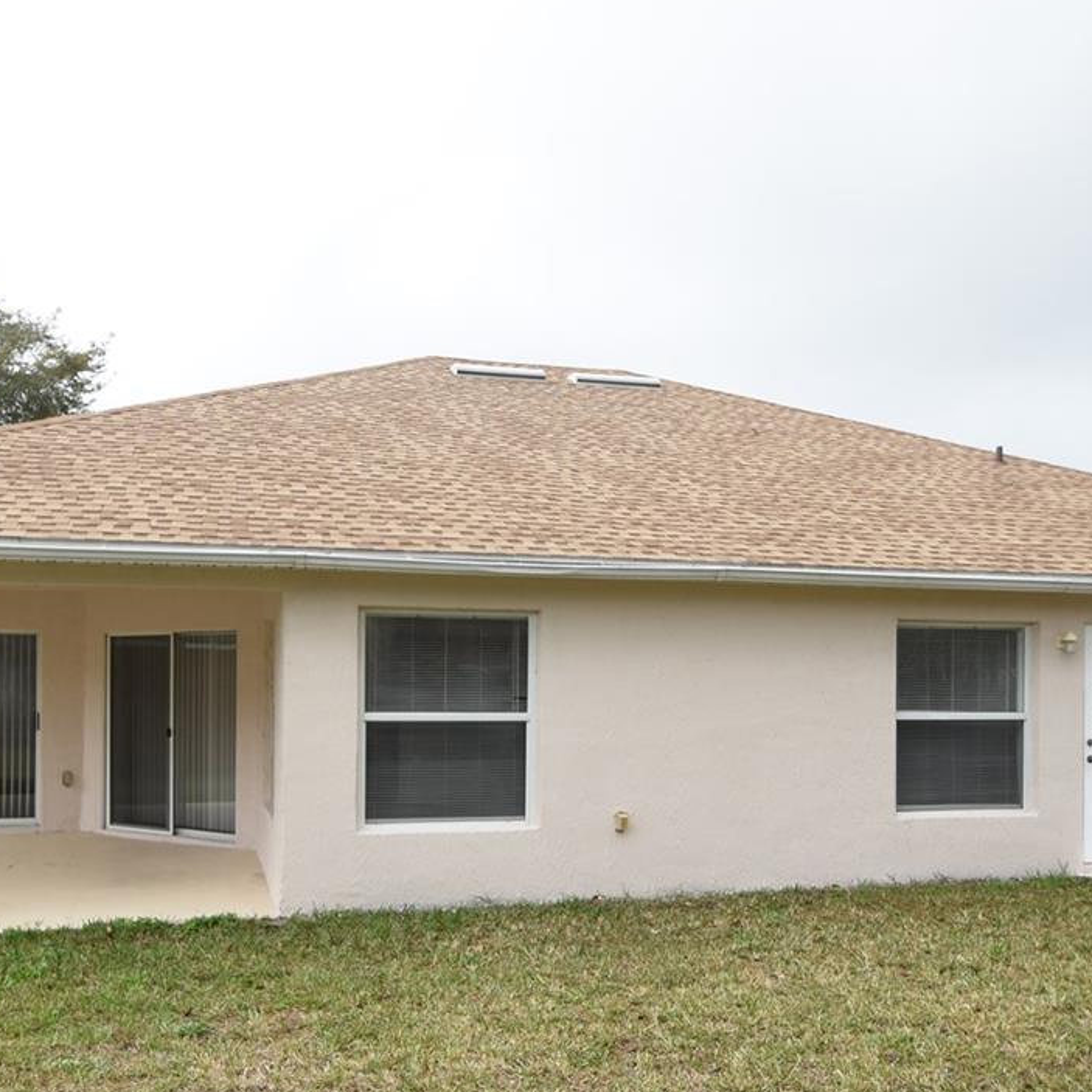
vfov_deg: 54.7
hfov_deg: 55.3
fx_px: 1035
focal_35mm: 29
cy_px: 711
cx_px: 454
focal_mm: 10
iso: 100
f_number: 6.3
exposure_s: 1/160
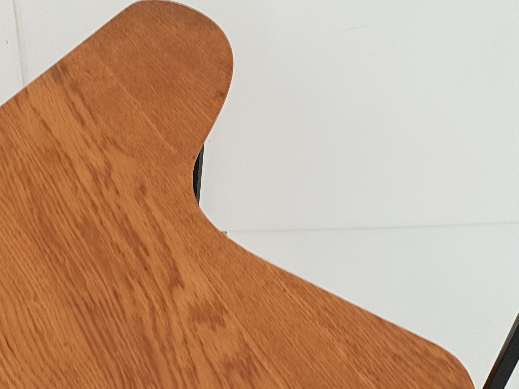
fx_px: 630
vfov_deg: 34.2
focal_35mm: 42
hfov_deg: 44.3
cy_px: 236
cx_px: 187
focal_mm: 4.3
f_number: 2.4
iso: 100
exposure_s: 1/50
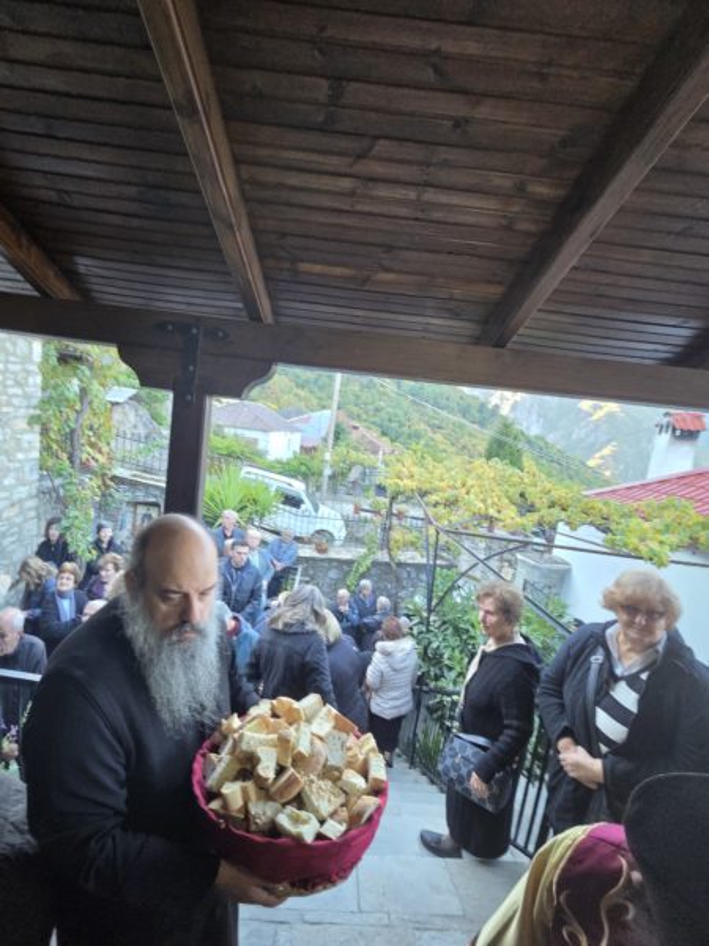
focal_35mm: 13
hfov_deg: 89.9
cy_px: 473
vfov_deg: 106.2
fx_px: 355
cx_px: 354
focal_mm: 2.2
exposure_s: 1/100
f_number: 2.2
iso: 250
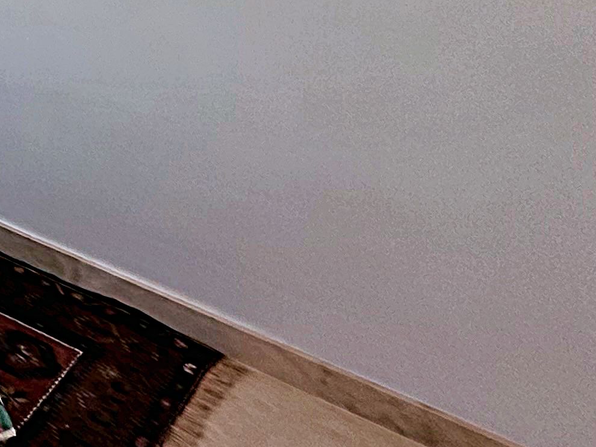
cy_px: -335
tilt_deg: -0.8
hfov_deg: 20.3
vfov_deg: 19.7
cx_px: -544
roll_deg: +0.3
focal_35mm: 57
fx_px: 982
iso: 40
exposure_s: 1/203
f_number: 2.2
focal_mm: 2.22
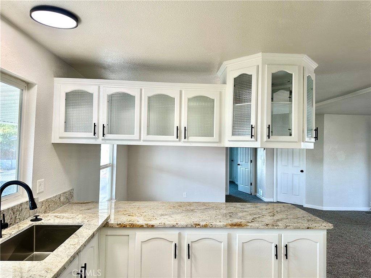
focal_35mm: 24
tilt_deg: +0.2
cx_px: 186
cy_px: 139
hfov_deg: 71.6
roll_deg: -0.9
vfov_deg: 56.8
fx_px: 257
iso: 100
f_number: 1.78
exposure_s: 1/120
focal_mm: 6.86
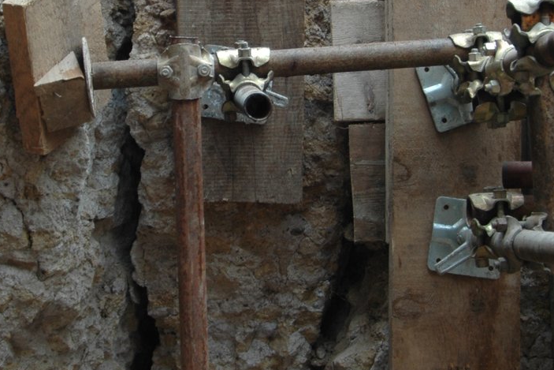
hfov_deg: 26.3
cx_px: 233
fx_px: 1185
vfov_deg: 17.7
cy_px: 111
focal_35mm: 77
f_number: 3.5
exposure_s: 1/30
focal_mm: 24
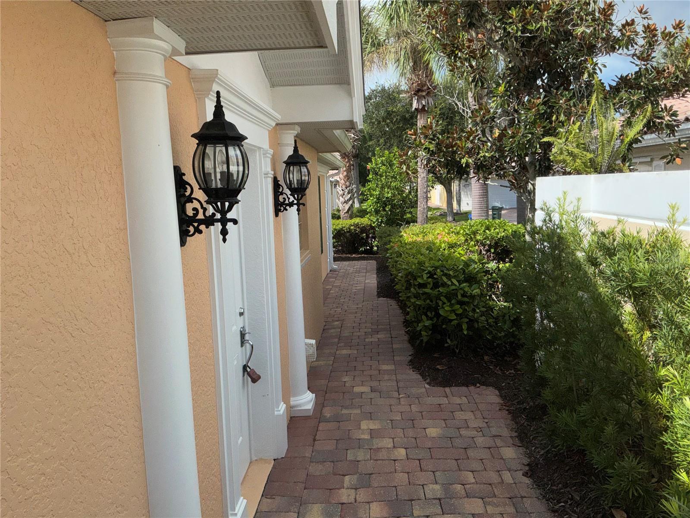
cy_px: 259
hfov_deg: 63.4
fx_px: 558
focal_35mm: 28
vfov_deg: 49.7
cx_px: 345
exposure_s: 1/3322
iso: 16
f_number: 1.8
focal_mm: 3
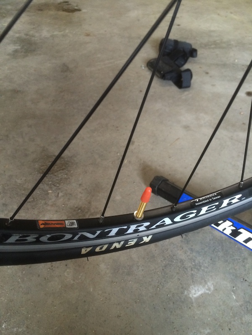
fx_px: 281
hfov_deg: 48.2
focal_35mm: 29
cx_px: 126
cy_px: 168
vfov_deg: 61.7
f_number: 2.2
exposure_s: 1/24
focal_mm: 4.15
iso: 320
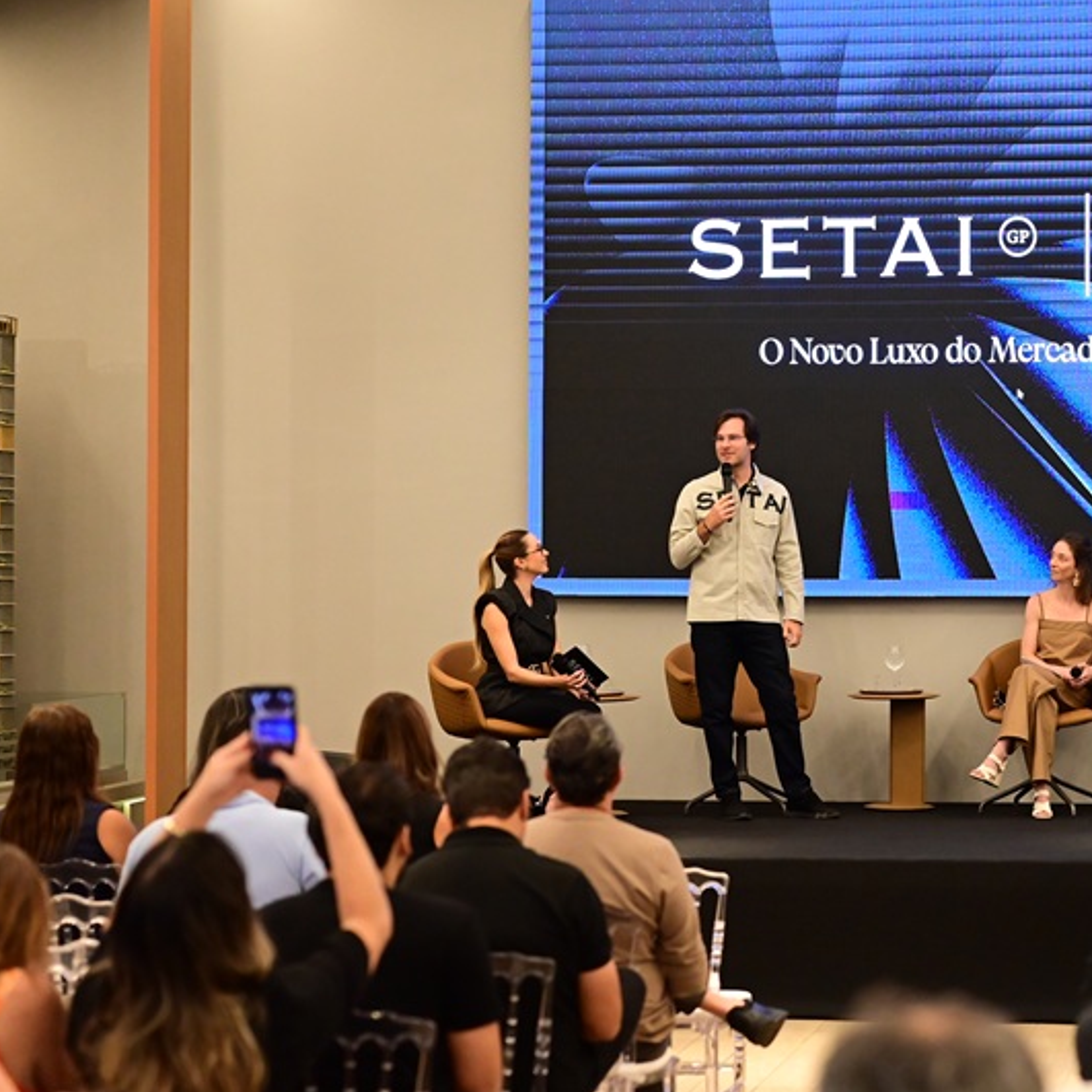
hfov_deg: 21.2
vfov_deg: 21.6
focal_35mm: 80
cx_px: 952
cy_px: 500
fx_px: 2855
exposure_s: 1/640
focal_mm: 50
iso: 4000
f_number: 2
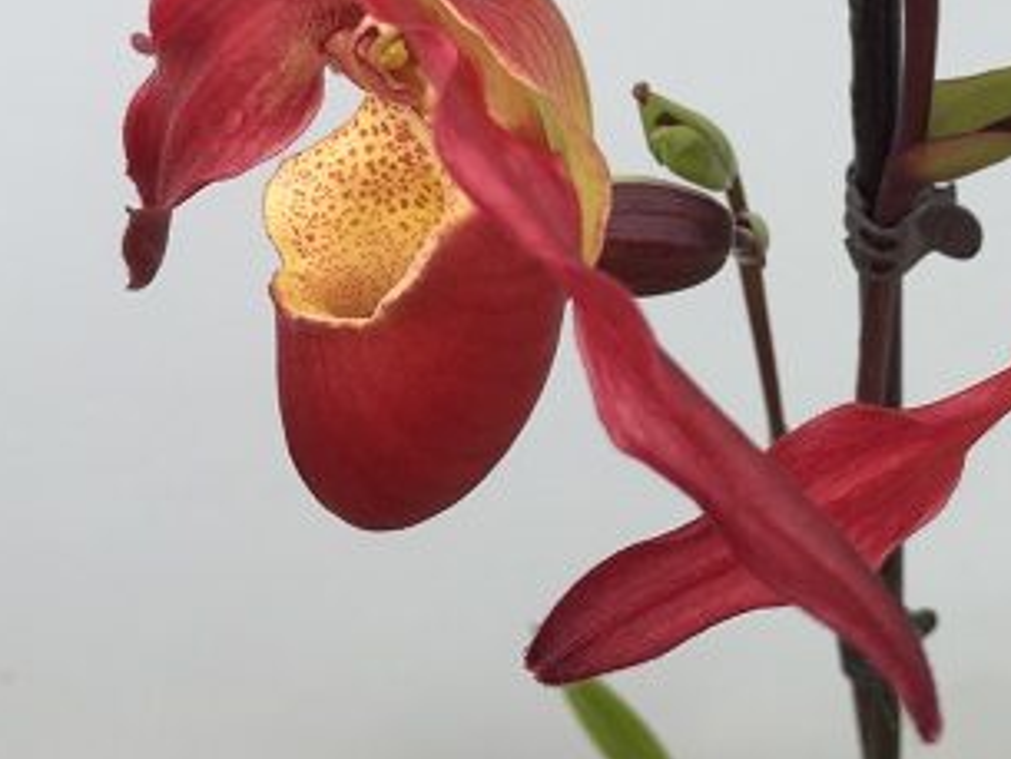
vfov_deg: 25.2
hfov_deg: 32.4
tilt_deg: -39.0
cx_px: 868
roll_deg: -7.1
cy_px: 133
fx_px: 1665
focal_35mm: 57
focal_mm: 4.15
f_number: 2.2
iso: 32
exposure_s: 1/103
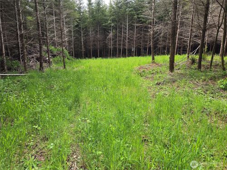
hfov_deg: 73.9
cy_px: 85
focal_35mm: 23
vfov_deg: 58.9
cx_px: 114
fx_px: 151
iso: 80
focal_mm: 5.4
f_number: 1.8
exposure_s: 1/963
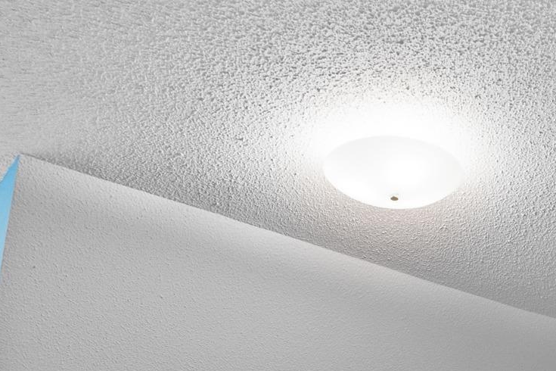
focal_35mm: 51
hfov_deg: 36.6
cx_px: 496
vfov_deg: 21.6
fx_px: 788
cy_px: 577
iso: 400
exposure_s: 1/1.67
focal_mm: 10
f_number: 8
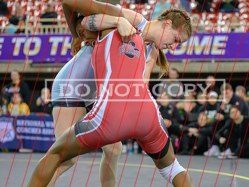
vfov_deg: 16.1
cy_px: 108
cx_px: 157
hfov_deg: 21.3
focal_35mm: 92
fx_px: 662
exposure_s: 1/800
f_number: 2.8
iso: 7200
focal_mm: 73
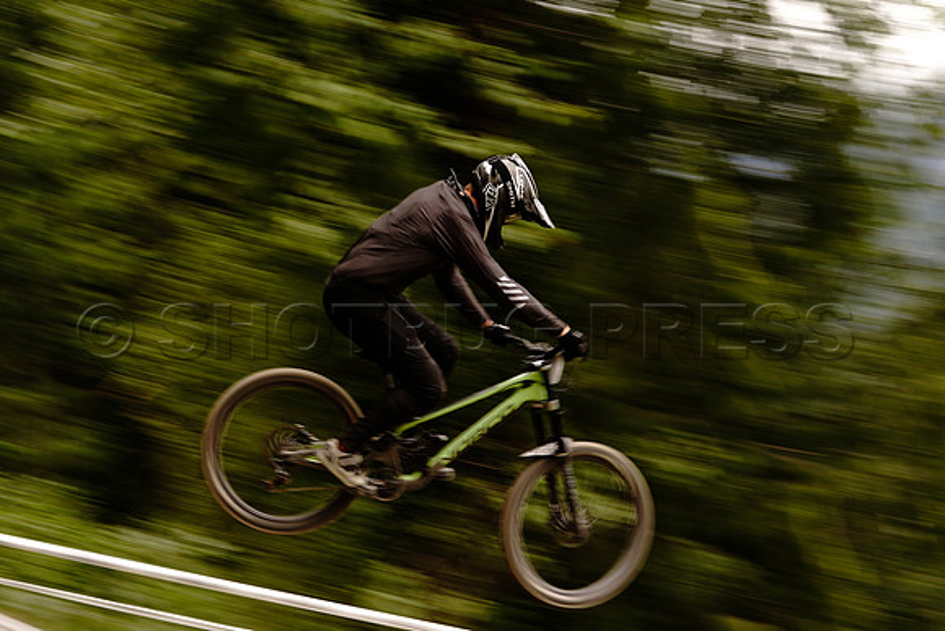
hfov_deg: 28.8
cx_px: 472
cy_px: 316
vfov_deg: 19.5
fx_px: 1838
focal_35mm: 70
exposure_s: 1/50
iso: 125
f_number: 10
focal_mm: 70
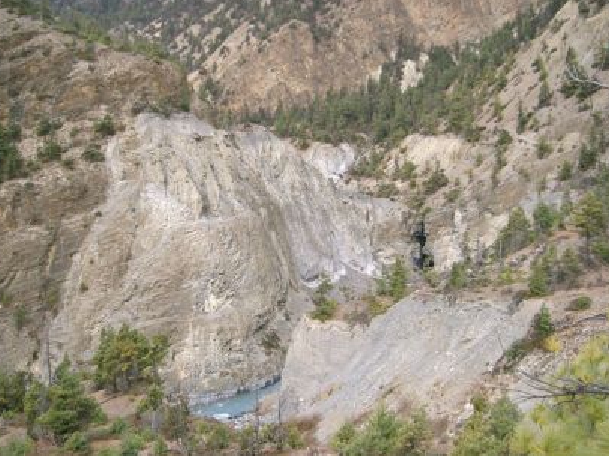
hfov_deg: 45.8
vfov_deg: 35.1
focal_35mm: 41
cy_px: 231
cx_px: 298
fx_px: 721
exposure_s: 1/800
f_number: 2.8
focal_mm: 8
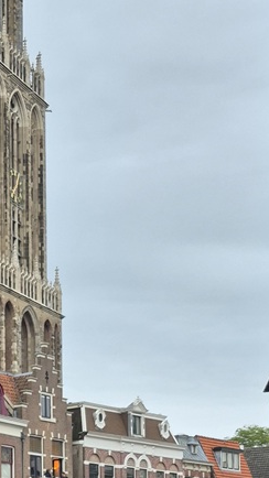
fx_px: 977
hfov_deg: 15.3
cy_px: 514
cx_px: -17
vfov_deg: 25.7
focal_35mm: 77
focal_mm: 5.4
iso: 80
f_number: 1.8
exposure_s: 1/180
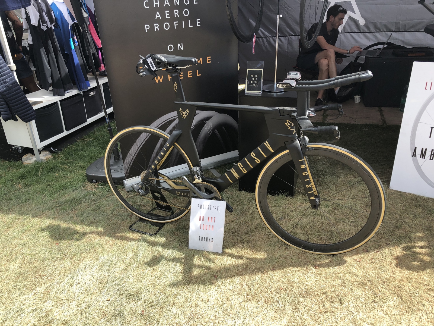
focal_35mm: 28
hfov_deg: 63.4
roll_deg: +4.5
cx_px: 217
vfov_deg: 49.7
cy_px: 163
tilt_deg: -27.3
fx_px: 351
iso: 20
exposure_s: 1/340
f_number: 1.8
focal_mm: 3.99
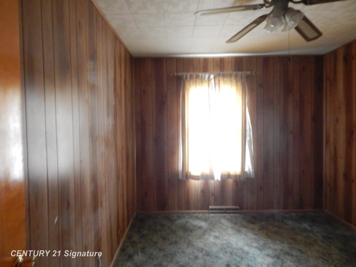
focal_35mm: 22
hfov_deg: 76.4
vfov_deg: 61.1
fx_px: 226
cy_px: 134
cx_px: 178
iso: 800
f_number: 3
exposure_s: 1/8
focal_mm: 4
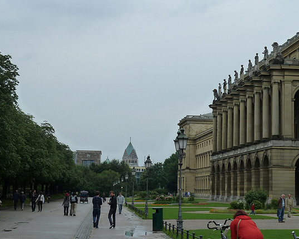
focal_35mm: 82
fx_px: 726
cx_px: 153
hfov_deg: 23.3
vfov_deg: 18.7
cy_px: 120
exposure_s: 1/400
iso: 125
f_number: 5
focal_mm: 12.8
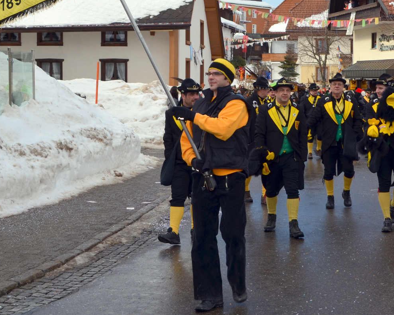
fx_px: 688
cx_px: 223
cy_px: 107
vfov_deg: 25.7
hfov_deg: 31.9
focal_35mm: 59
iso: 100
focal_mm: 26
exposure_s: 1/200
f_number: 10
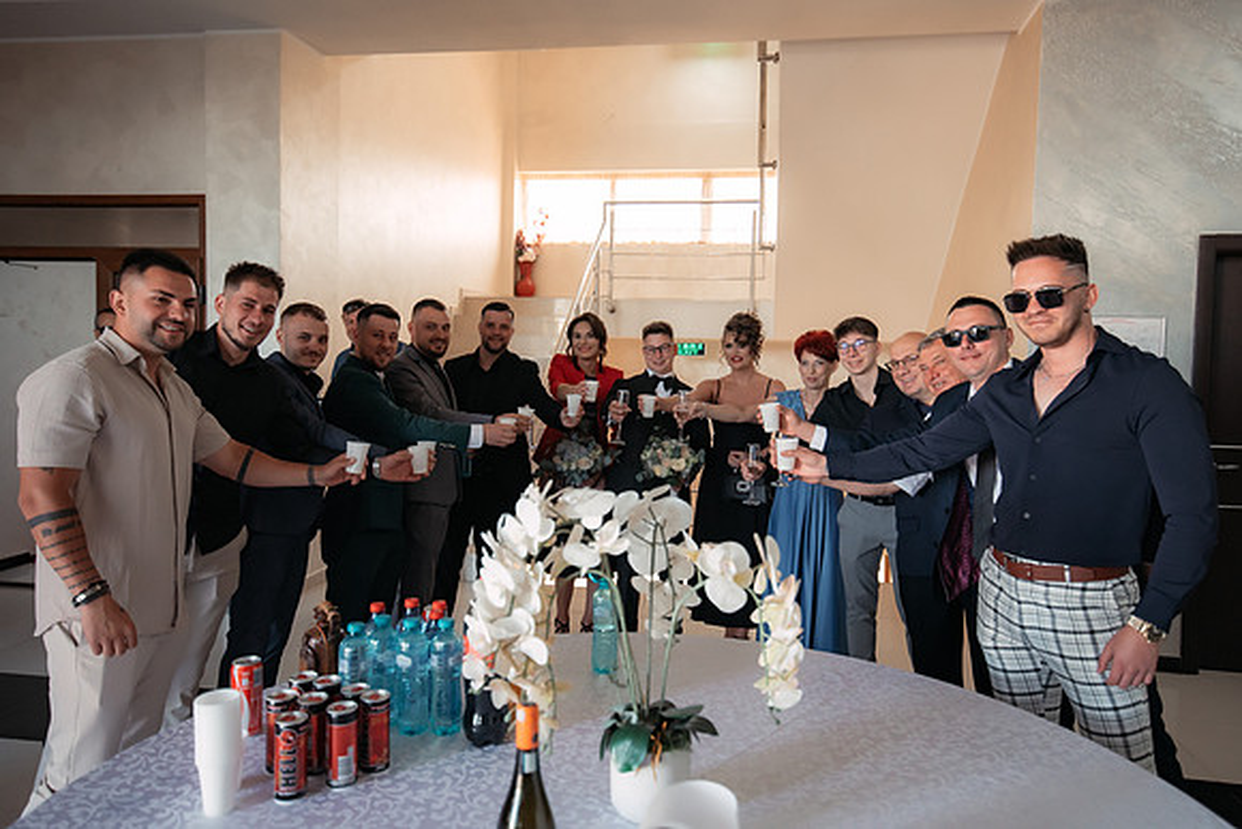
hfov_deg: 71.2
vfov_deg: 51.0
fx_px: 868
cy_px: 395
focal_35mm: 25
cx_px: 621
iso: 1600
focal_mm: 24
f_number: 2.8
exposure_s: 1/250
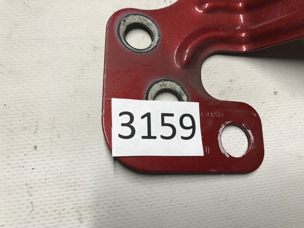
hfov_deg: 63.5
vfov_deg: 49.7
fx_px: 246
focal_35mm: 28
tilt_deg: -76.5
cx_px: 152
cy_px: 114
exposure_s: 1/33
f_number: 1.8
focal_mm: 3.99
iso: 32
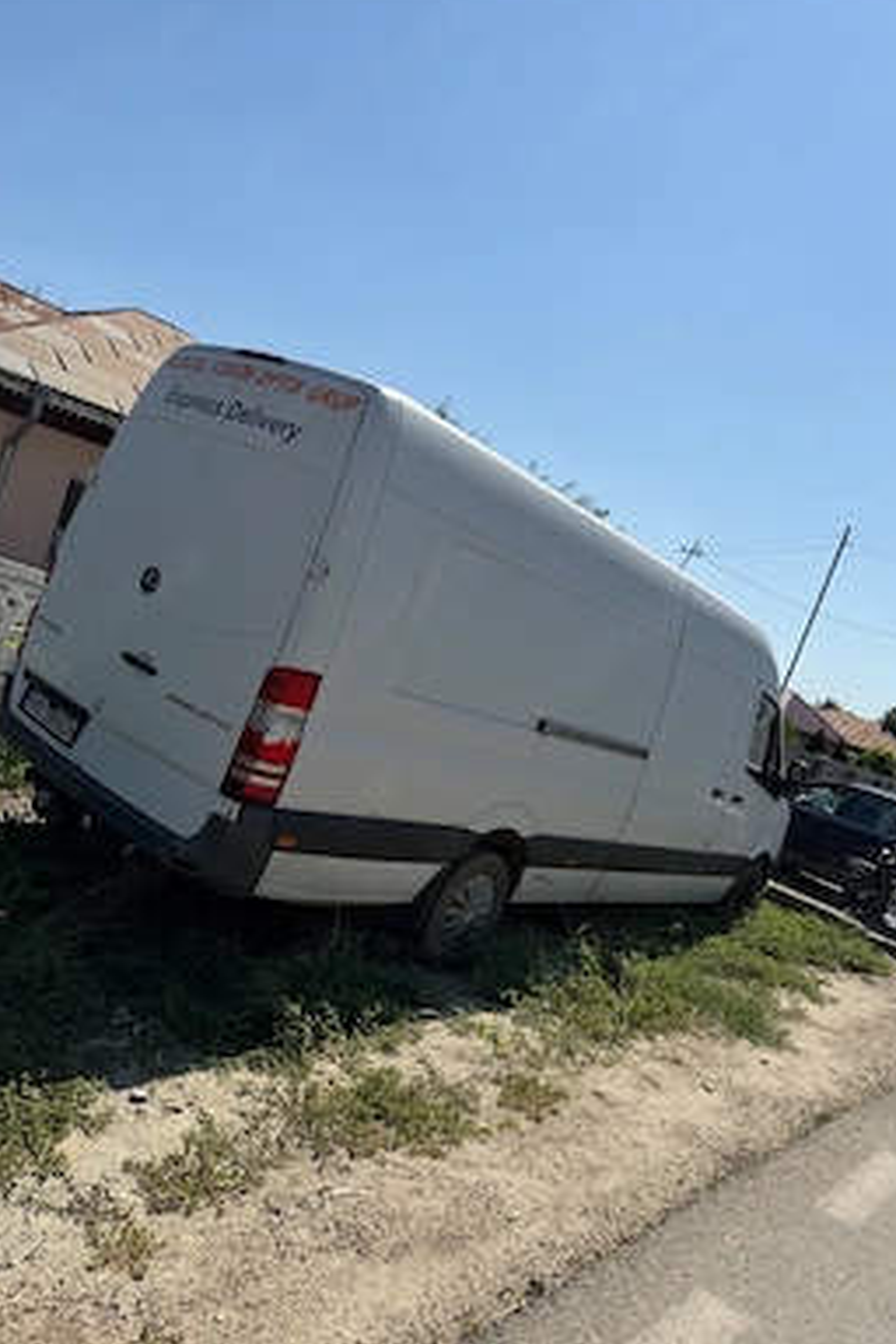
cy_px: 676
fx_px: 971
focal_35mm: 26
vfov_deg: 69.4
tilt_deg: -1.3
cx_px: 434
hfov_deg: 49.5
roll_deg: -18.9
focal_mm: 6.76
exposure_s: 1/7353
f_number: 1.78
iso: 80
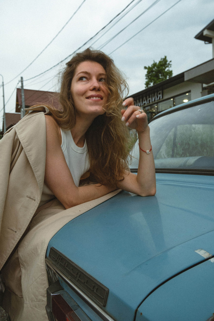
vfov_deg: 63.7
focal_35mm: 29
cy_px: 160
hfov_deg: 45.0
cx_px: 107
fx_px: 259
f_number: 7.1
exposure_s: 1/125
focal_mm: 19.2
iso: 400
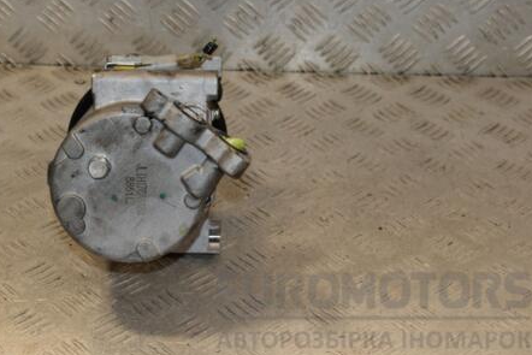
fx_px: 1355
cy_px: 130
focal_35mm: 92
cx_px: 194
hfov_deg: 22.2
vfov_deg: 14.9
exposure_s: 1/200
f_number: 7.1
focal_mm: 45
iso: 800
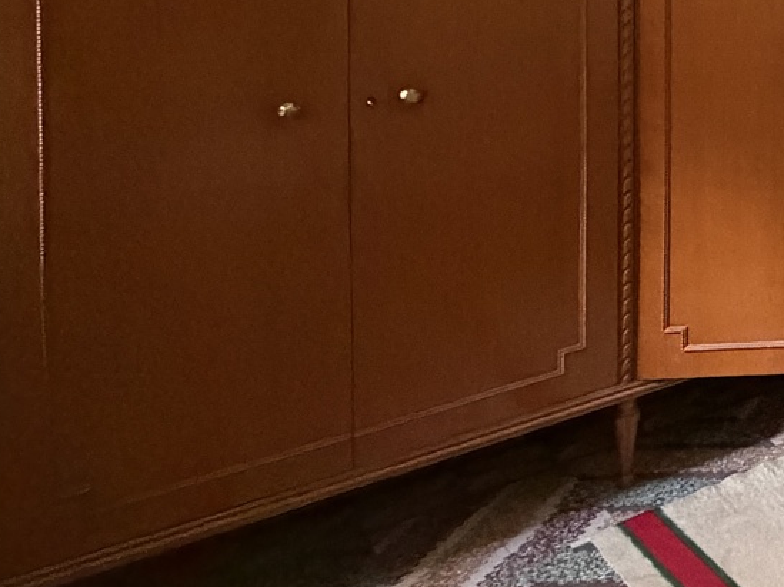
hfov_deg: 25.5
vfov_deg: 26.5
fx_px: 1109
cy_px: -110
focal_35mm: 49
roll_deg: -0.2
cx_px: 1258
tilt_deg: -1.0
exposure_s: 1/60
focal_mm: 2.22
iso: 1000
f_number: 2.2
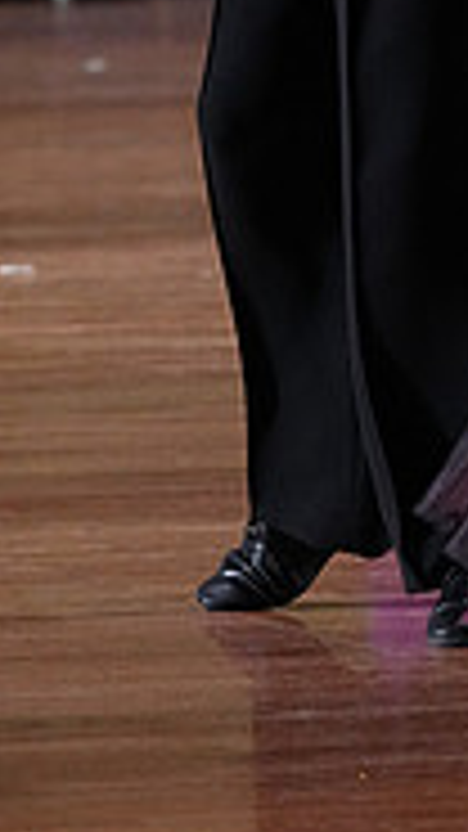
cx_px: 434
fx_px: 10374
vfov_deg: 4.6
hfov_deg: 2.6
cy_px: -207
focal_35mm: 470
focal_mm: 143
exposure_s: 1/400
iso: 6400
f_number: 5
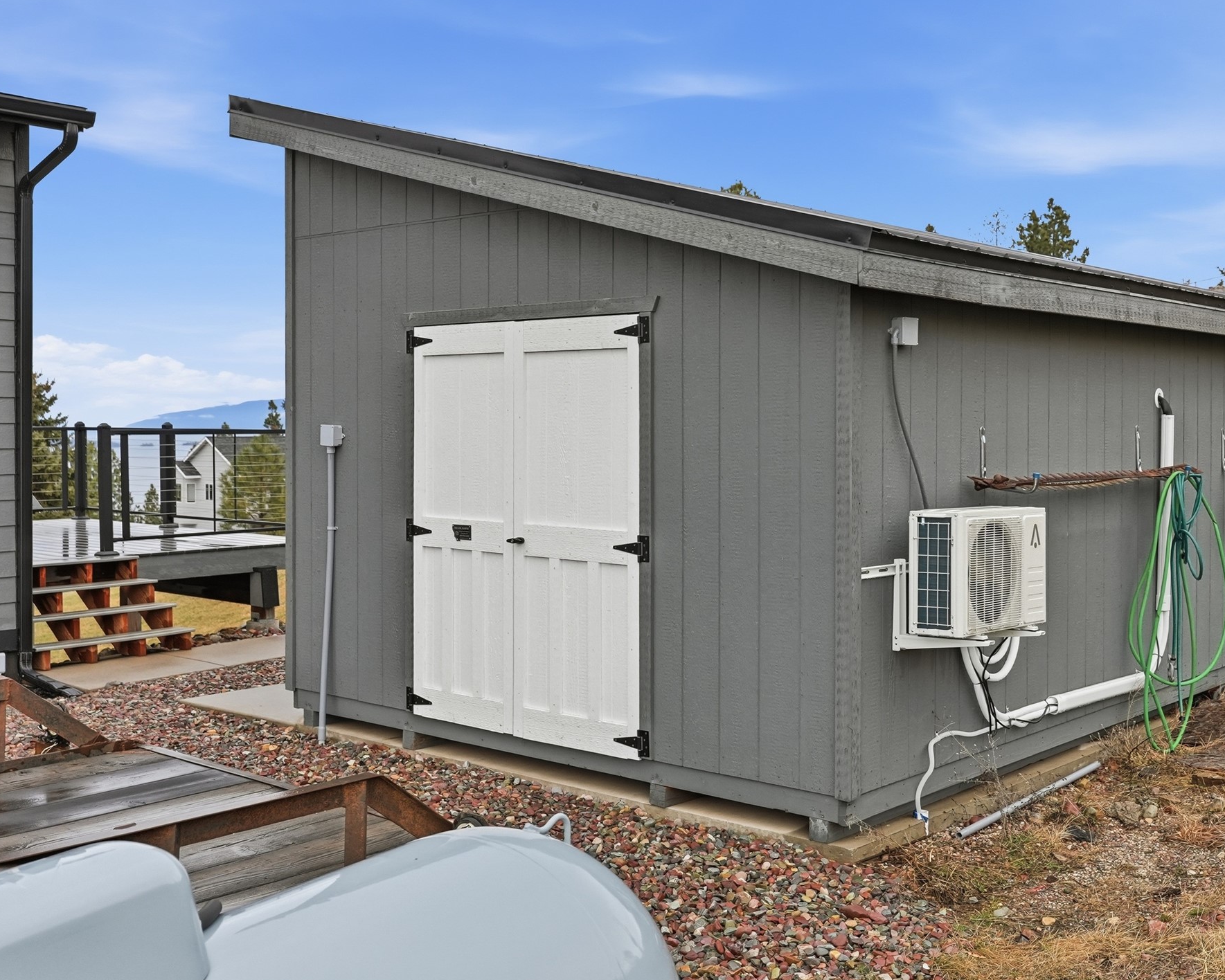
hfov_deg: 47.7
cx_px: 732
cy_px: 484
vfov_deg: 39.2
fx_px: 1378
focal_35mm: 38
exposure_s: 1/8000
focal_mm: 33
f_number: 5.6
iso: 800
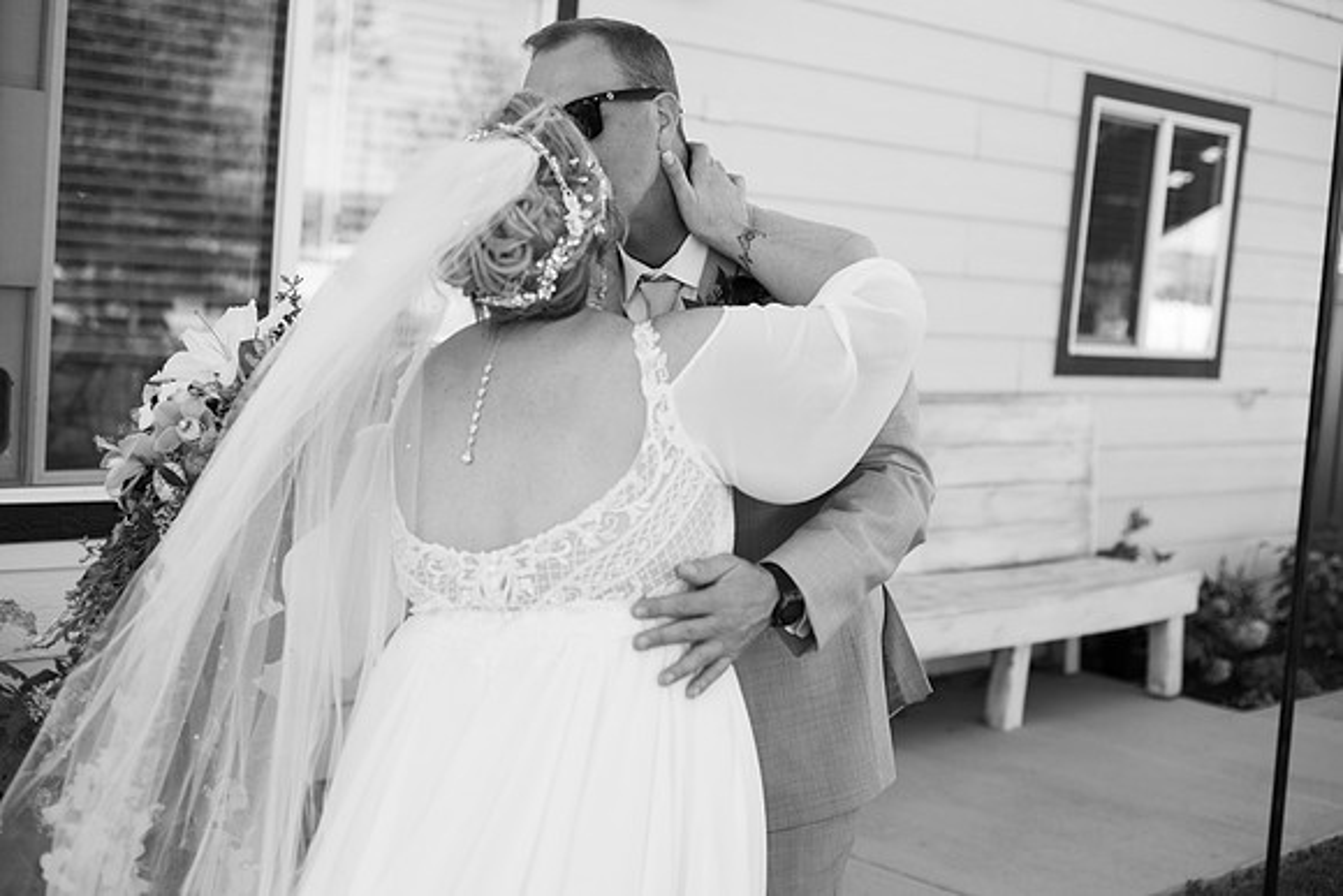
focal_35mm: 50
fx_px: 1866
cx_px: 672
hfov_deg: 39.6
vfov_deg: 27.0
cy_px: 448
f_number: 2.8
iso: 400
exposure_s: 1/1250
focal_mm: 50
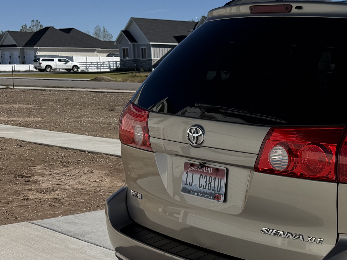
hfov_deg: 26.2
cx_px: 402
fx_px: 672
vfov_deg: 21.9
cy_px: 169
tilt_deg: -8.1
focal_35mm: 67
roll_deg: +0.0
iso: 80
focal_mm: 6.76
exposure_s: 1/8130
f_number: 1.78
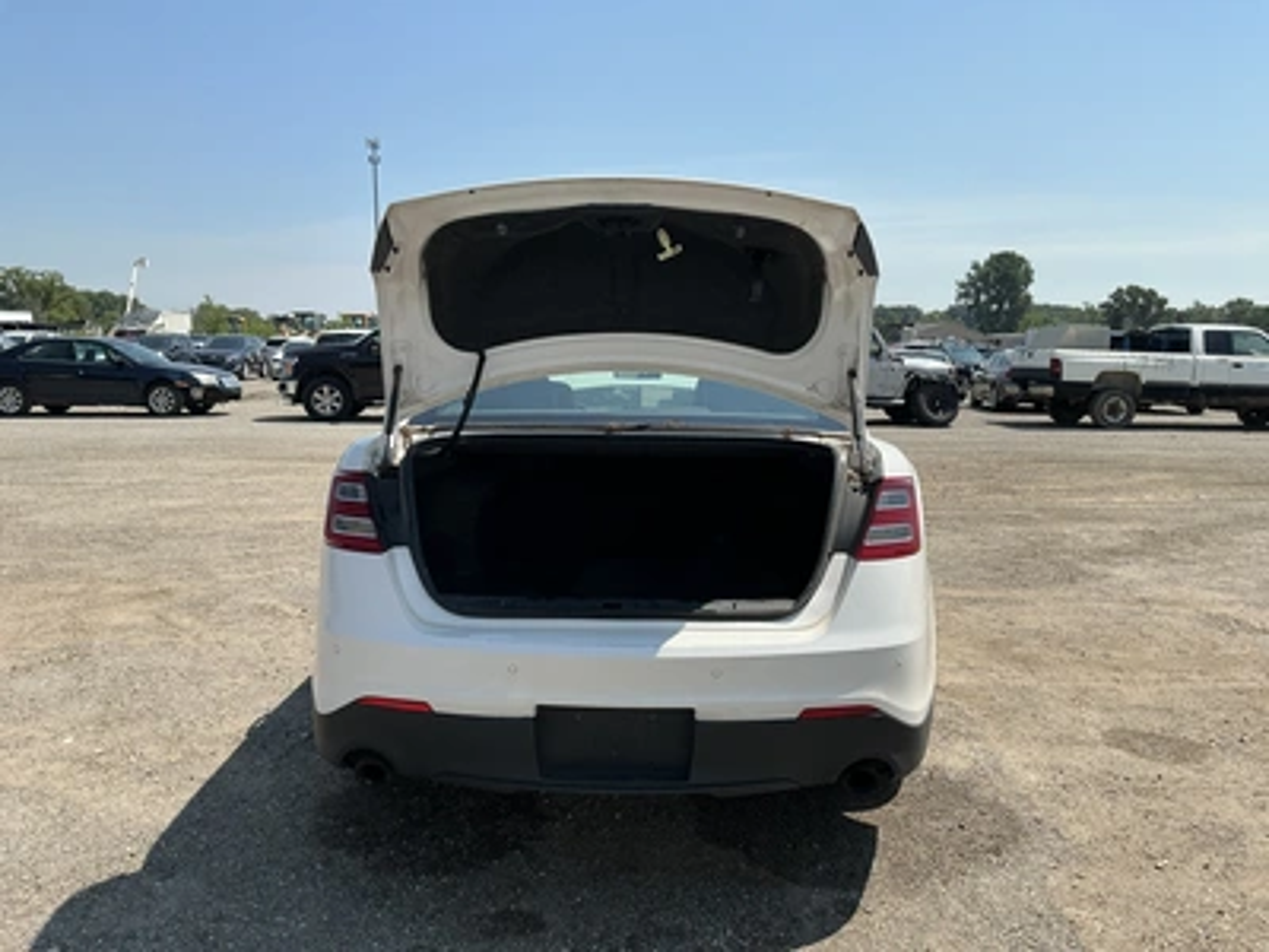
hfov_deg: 63.4
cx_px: 634
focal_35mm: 28
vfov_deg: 49.7
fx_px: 1026
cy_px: 476
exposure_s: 1/1912
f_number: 1.8
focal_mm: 3
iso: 25
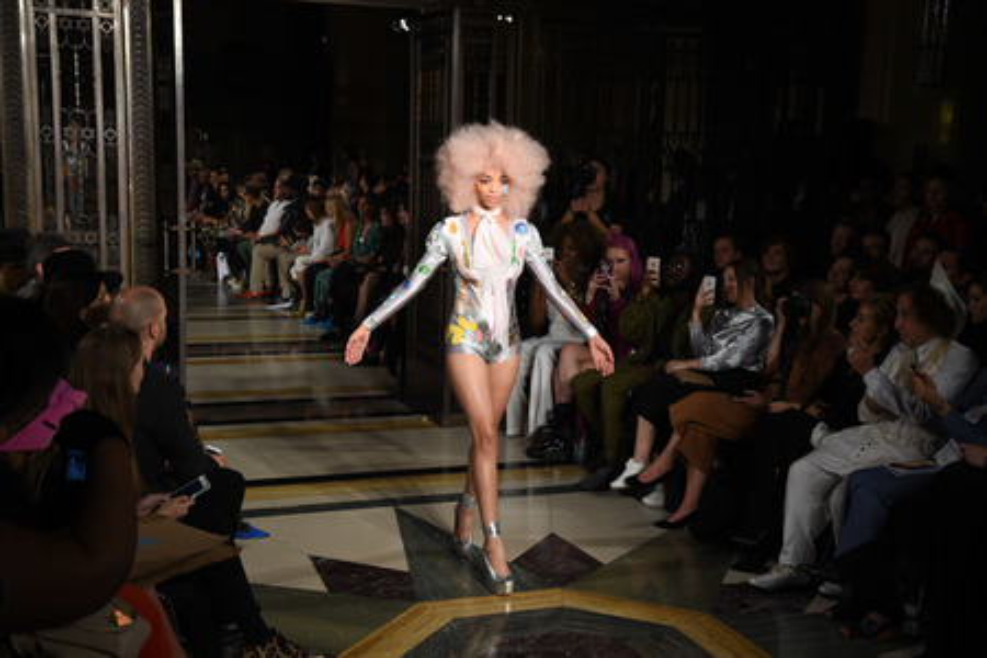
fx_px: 1316
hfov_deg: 41.1
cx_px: 494
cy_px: 329
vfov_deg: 28.1
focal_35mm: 48
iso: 1000
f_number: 5.6
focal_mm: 48
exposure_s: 1/640
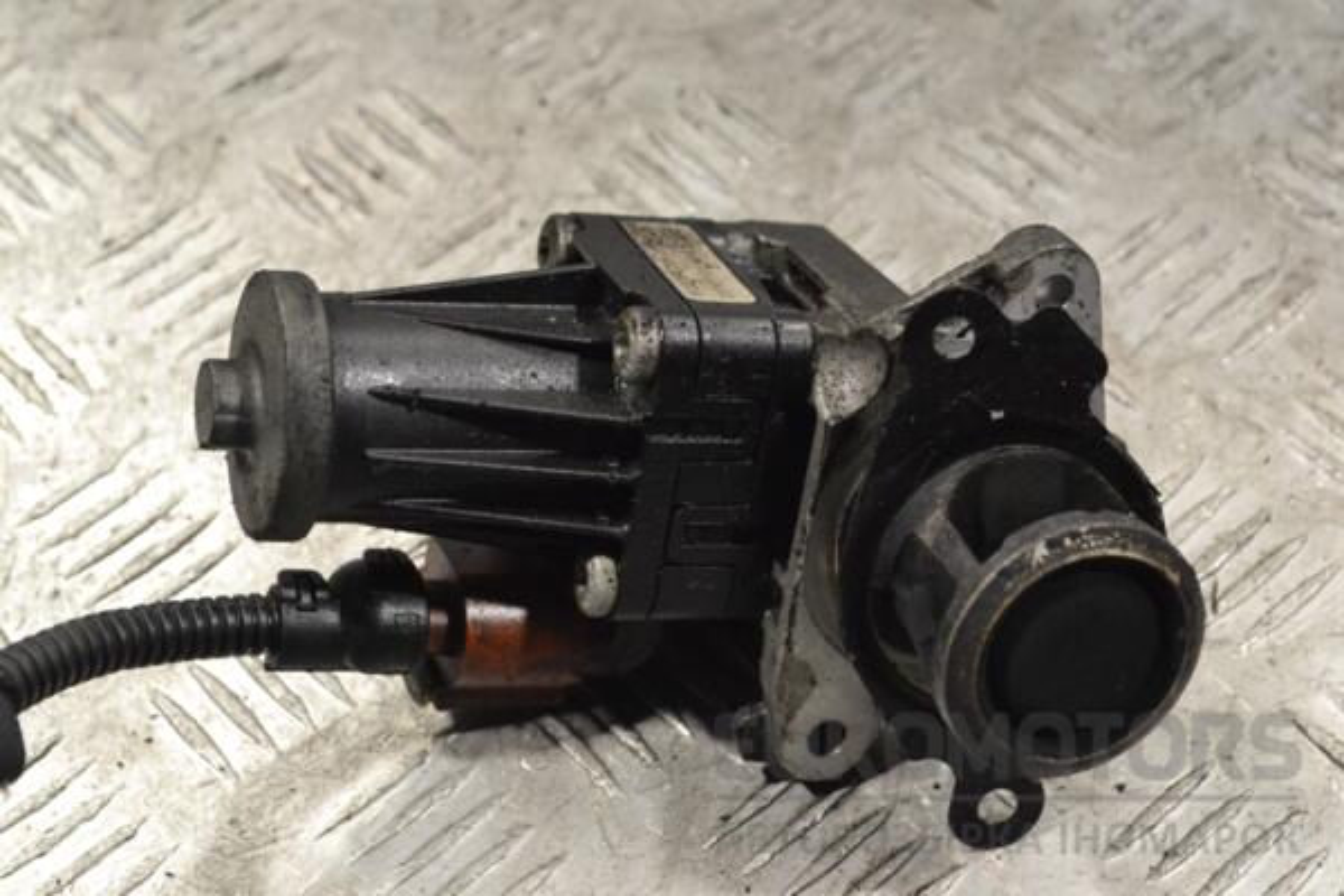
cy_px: 448
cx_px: 672
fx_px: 2800
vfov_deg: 18.2
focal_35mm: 75
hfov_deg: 27.0
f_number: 8
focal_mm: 50
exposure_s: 1/250
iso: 3200
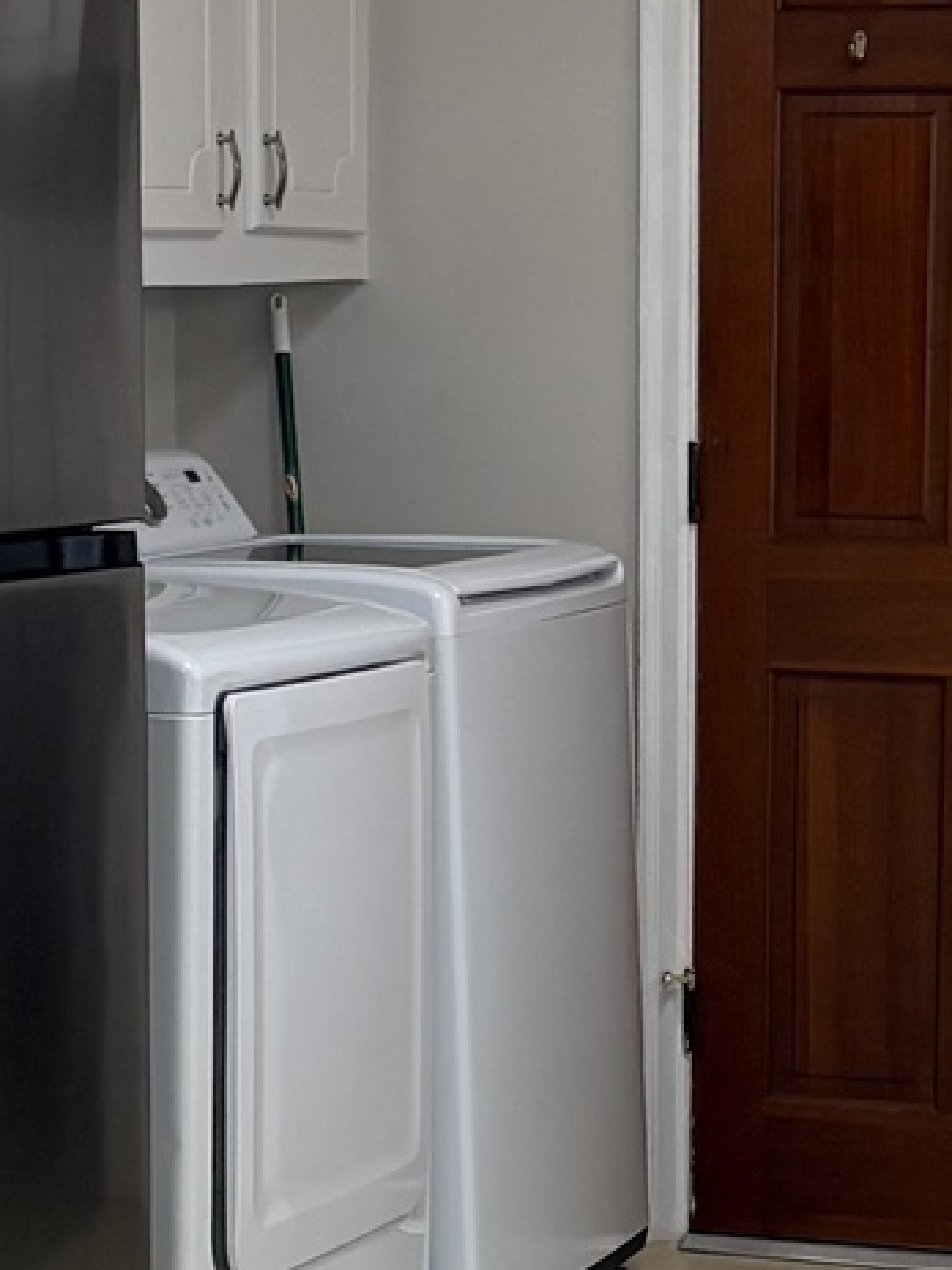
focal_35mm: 129
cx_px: 648
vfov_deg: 15.2
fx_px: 4730
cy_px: 999
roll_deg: -0.5
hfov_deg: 11.5
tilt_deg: -8.3
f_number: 1.6
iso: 125
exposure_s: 1/169
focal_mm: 5.96
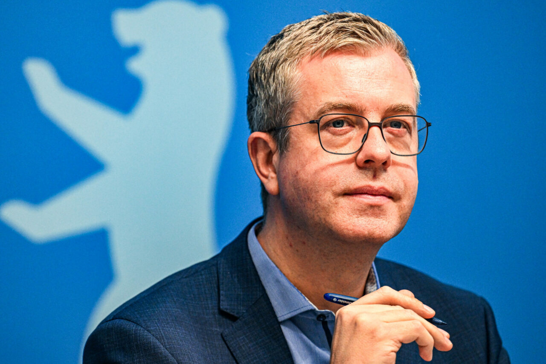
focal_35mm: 200
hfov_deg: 10.3
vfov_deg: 6.9
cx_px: 273
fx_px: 3034
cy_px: 182
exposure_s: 1/1000
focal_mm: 200
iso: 3200
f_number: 3.2
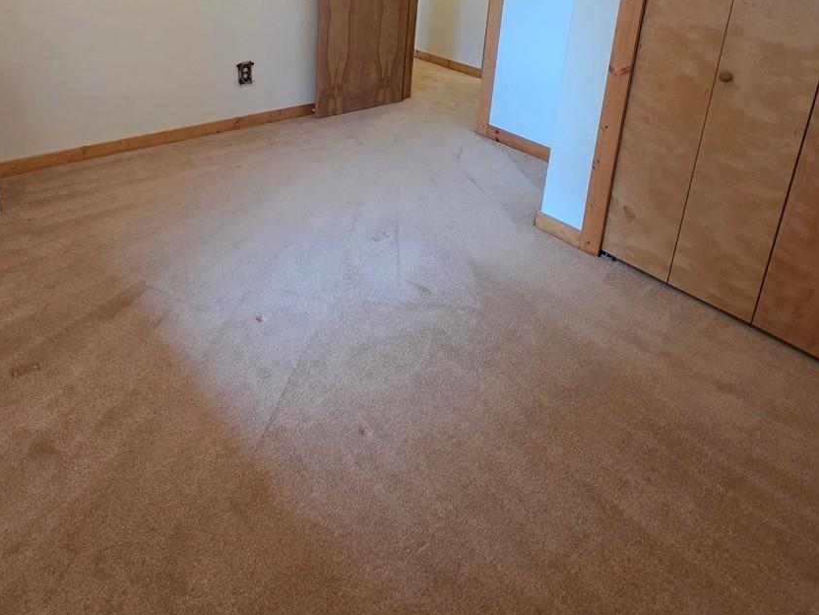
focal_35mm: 25
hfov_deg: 68.9
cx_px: 343
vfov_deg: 49.9
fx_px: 591
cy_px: 84
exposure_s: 1/60
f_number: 1.9
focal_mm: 2.2
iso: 400
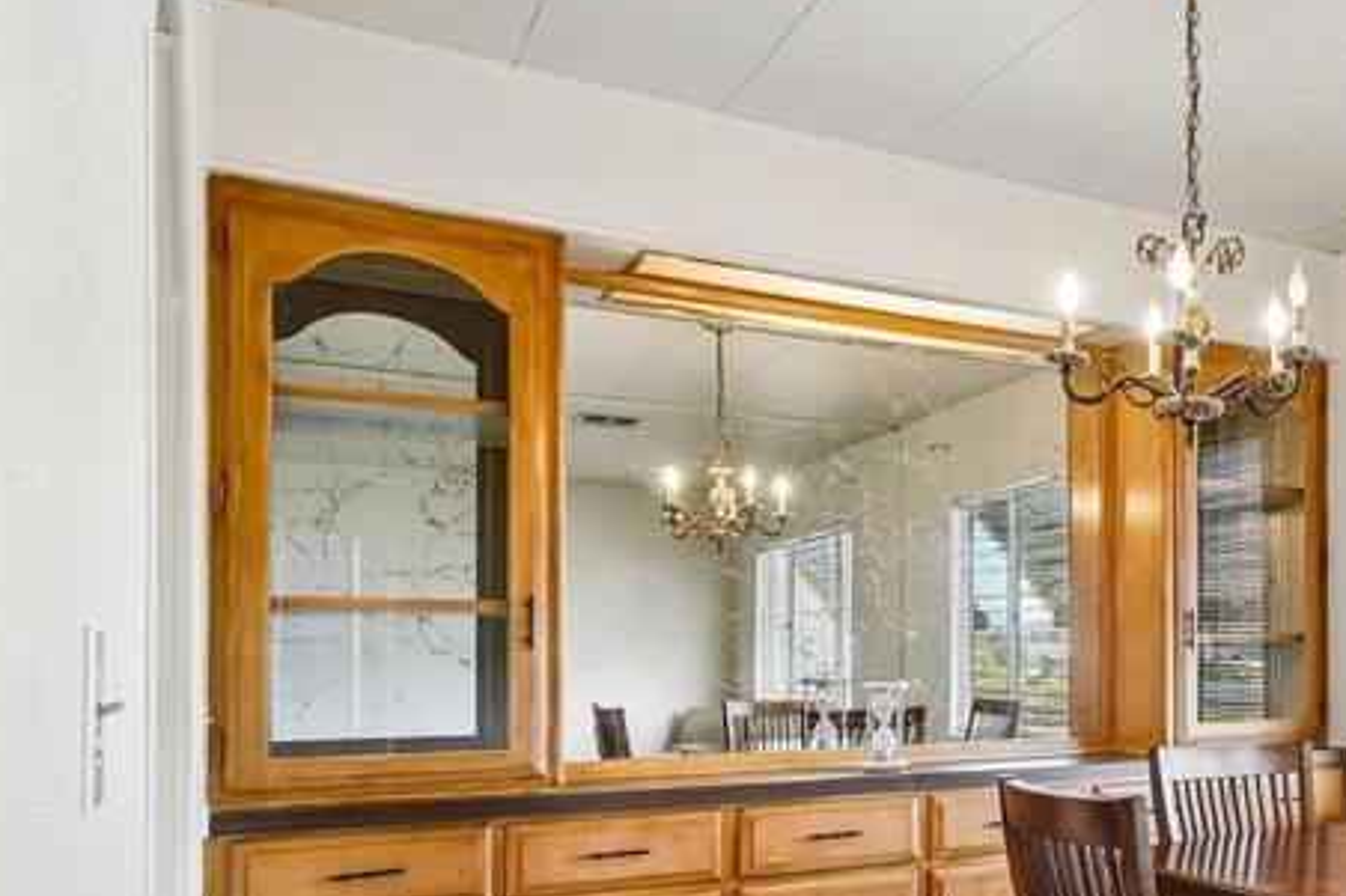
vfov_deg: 37.7
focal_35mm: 34
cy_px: 694
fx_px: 1271
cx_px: 1340
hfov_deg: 46.8
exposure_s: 1/30
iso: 400
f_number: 8
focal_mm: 15
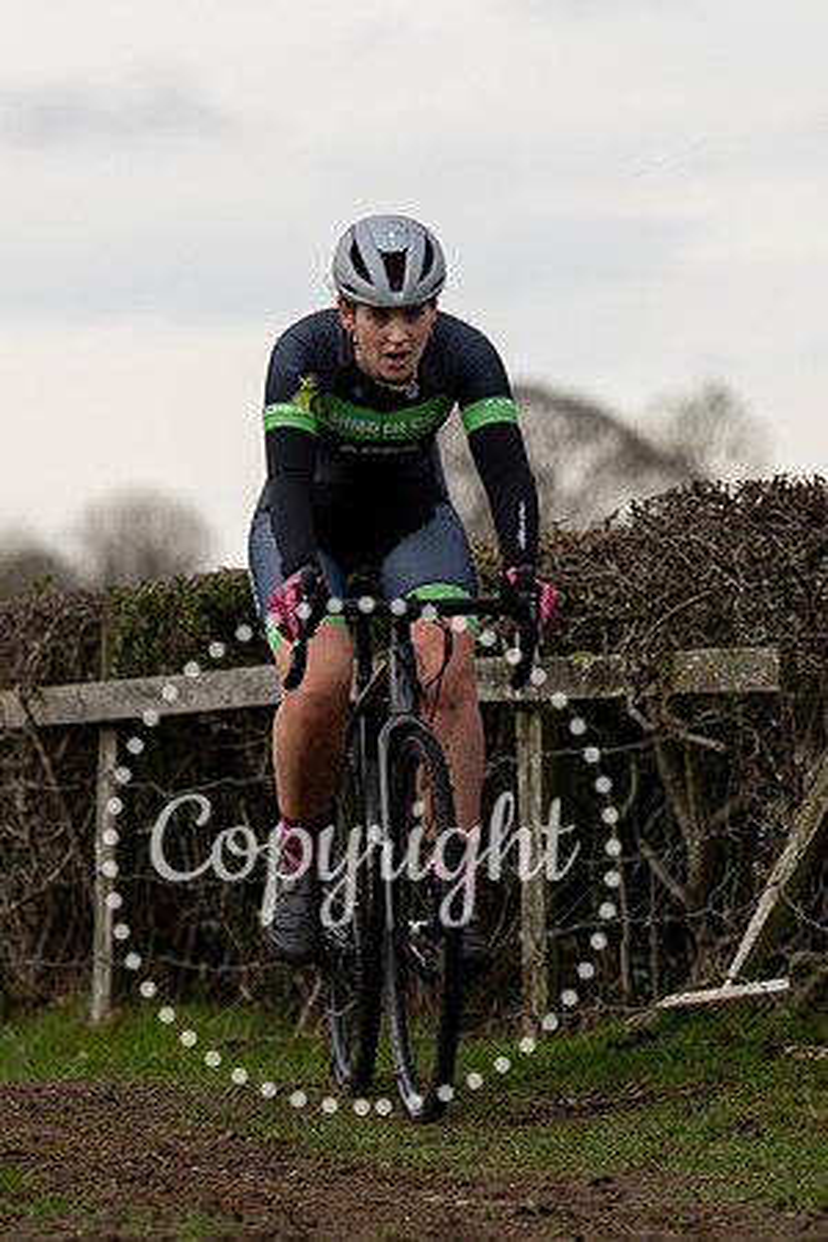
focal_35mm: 347
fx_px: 11964
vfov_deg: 5.9
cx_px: 309
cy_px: 279
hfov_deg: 4.0
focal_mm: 144
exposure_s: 1/1000
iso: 400
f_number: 3.5
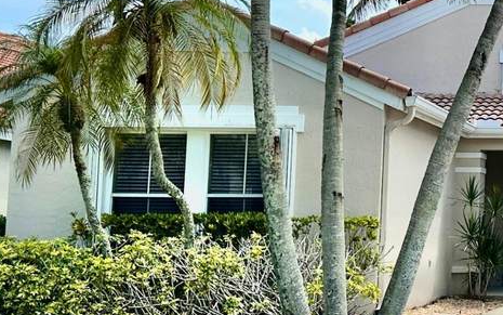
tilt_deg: +5.9
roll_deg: -0.1
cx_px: 608
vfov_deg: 18.5
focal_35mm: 70
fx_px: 960
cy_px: 70
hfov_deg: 26.1
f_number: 1.78
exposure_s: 1/4348
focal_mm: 6.86
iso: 80
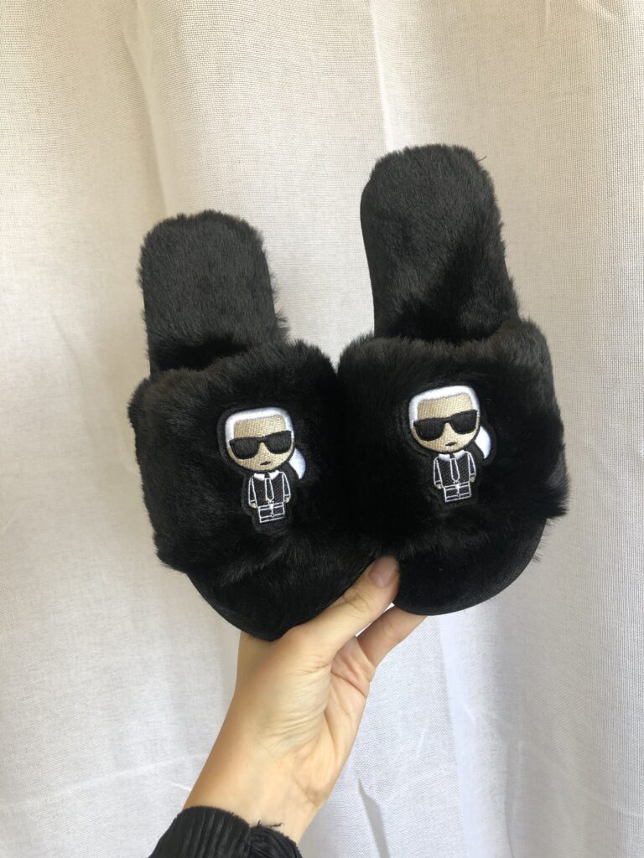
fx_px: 695
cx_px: 322
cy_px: 429
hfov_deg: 49.7
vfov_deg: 63.4
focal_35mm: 28
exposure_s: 1/100
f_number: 1.8
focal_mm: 4
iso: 32
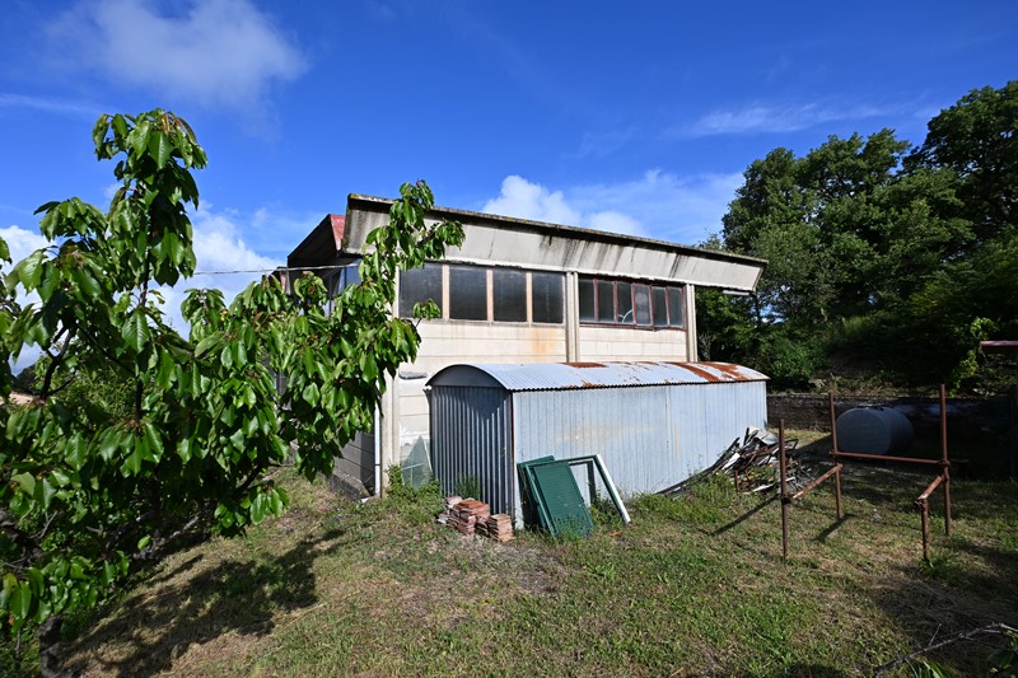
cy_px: 339
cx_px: 509
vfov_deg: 67.4
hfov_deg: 90.0
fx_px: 509
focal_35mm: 18
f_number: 7.1
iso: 100
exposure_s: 1/400
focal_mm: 12
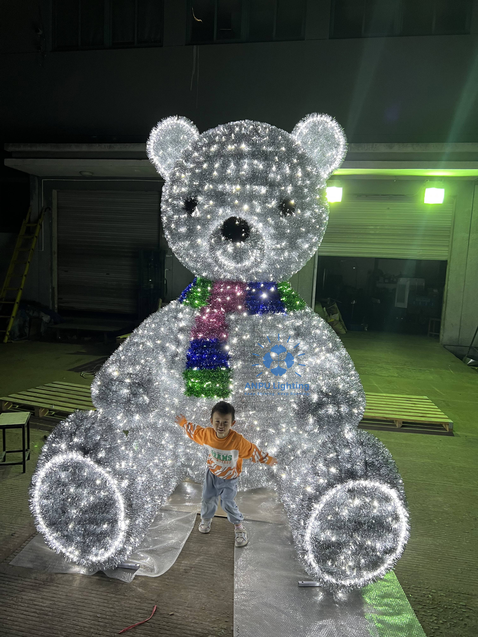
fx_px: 479
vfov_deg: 67.3
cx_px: 239
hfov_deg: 53.1
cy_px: 318
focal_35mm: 26
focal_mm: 5.7
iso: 80
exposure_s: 1/50
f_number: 1.5
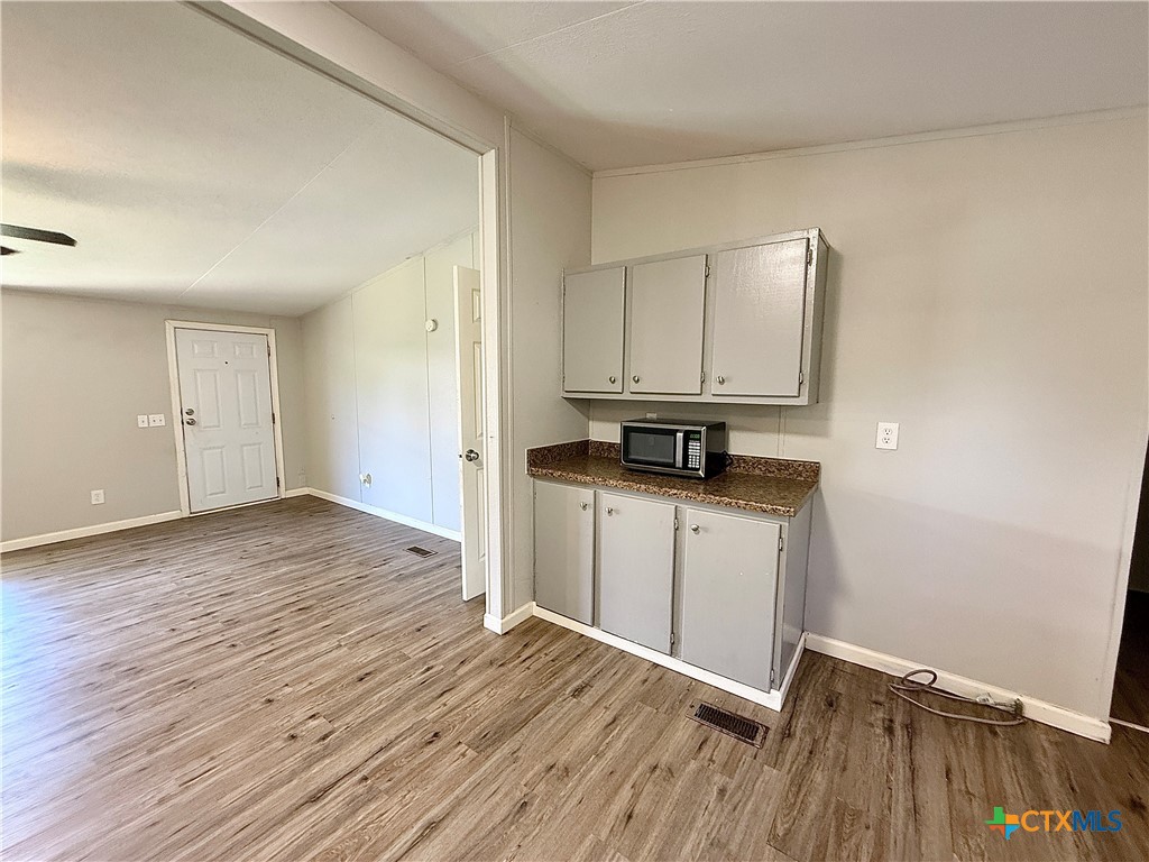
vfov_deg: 85.7
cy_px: 431
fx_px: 465
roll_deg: +0.6
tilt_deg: -5.4
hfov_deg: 102.1
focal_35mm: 14
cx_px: 574
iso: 250
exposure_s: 1/60
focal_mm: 2.22
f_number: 2.2
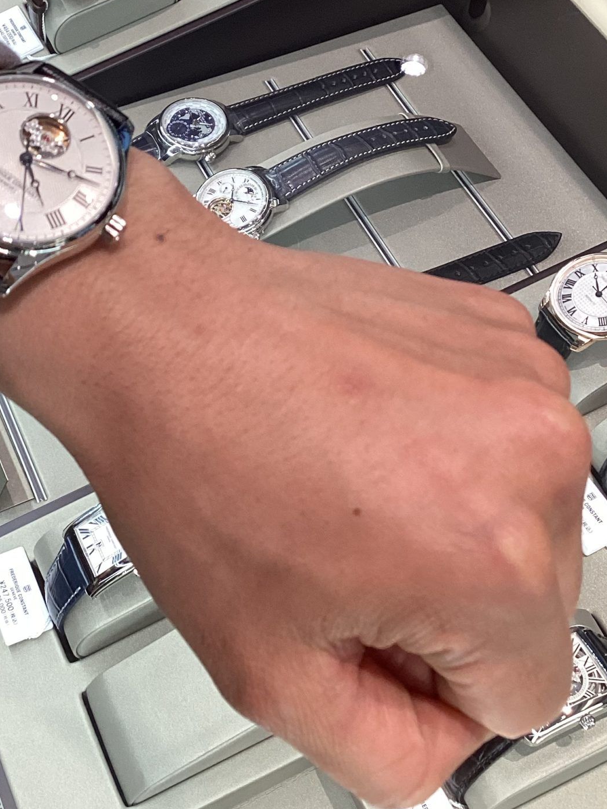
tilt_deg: -52.2
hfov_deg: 25.3
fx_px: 1333
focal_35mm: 57
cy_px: 237
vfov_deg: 33.3
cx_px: 138
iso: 80
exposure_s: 1/100
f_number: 2.4
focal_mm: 3.3
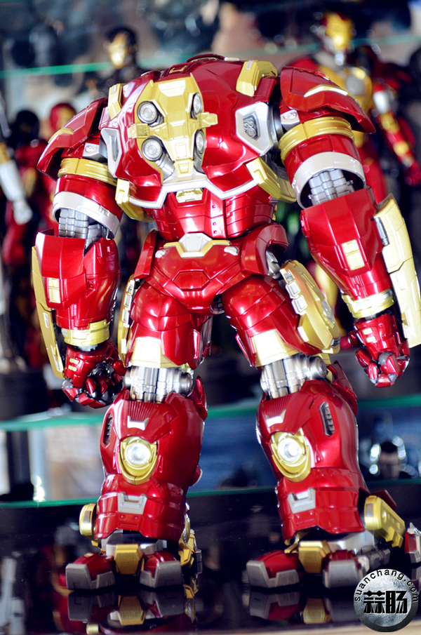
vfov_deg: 24.7
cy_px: 318
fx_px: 1453
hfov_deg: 16.5
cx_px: 210
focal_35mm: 82
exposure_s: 1/30
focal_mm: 55
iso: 900
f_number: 5.6
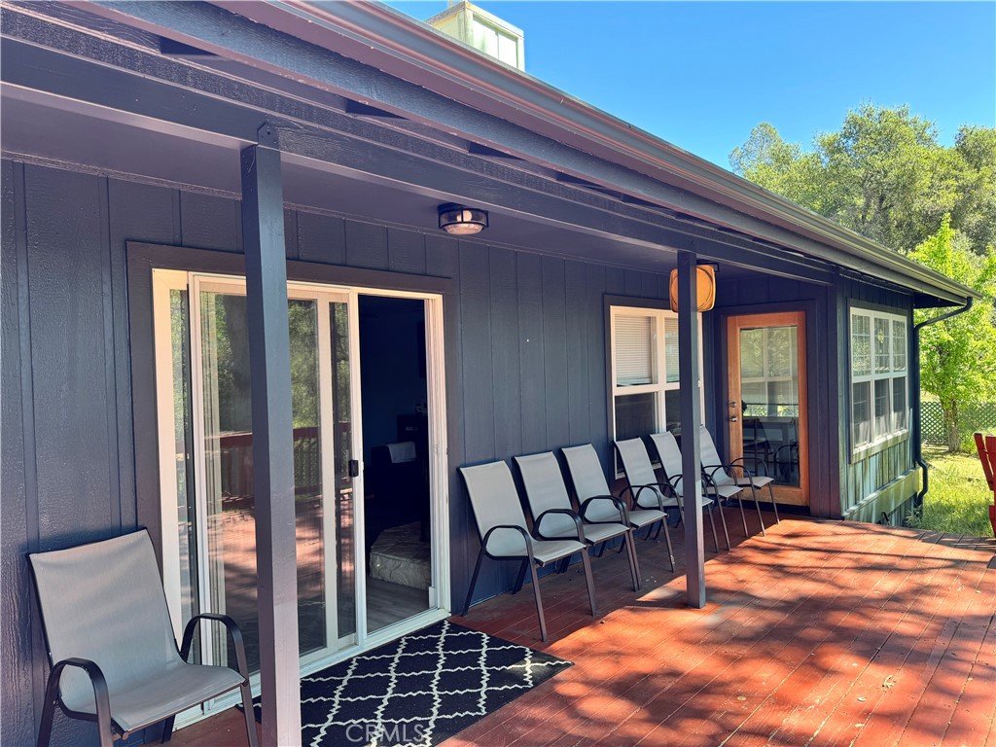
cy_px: 374
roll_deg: +1.5
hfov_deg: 71.6
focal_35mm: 24
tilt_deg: -1.4
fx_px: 691
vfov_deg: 56.8
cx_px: 498
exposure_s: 1/202
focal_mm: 6.76
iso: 64
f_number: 1.78
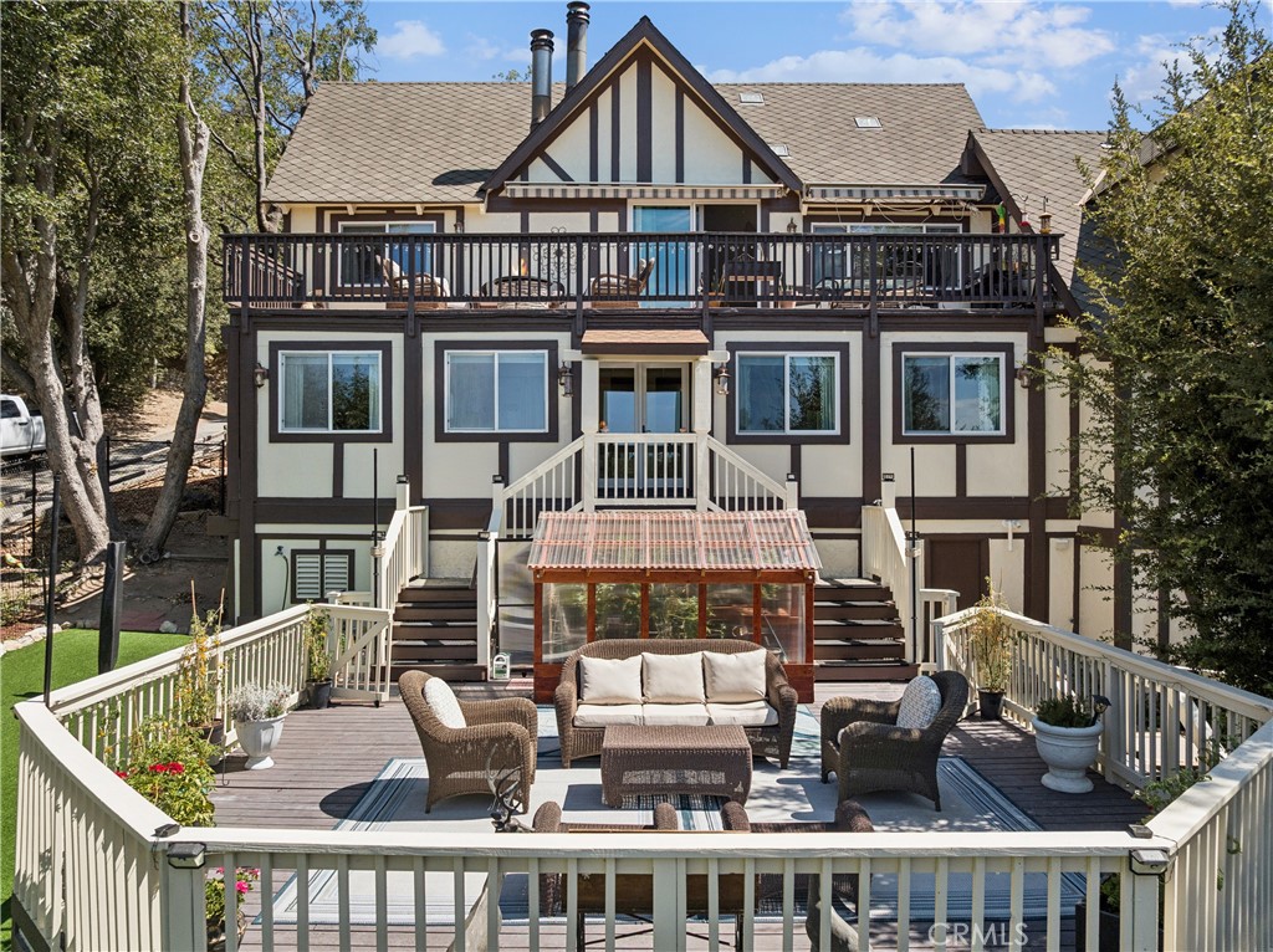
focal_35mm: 24
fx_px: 882
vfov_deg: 56.7
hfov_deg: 71.6
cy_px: 476
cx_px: 636
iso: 130
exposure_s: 1/60
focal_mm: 12.3
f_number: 2.8
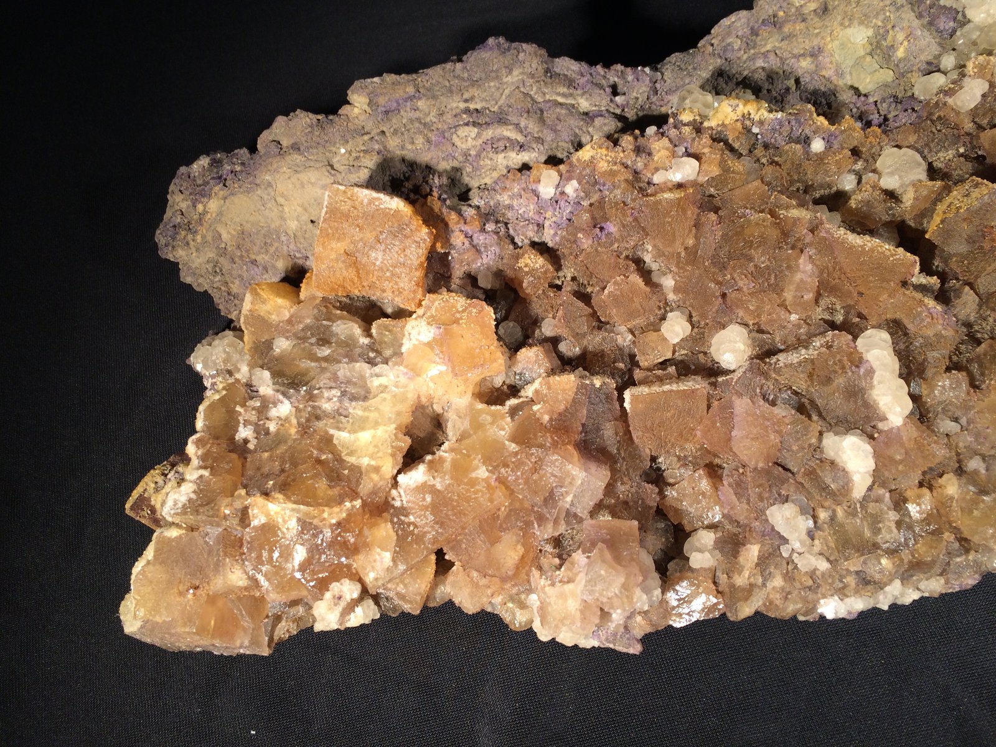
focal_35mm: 29
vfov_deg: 48.2
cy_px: 374
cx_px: 498
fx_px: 834
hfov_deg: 61.7
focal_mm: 4.15
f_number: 2.2
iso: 40
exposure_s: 1/60
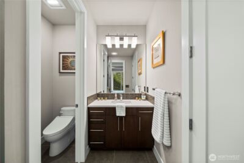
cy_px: 82
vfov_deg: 90.1
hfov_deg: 112.6
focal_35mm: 12
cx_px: 122
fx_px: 81
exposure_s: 1/30
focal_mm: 12
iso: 1250
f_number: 7.1
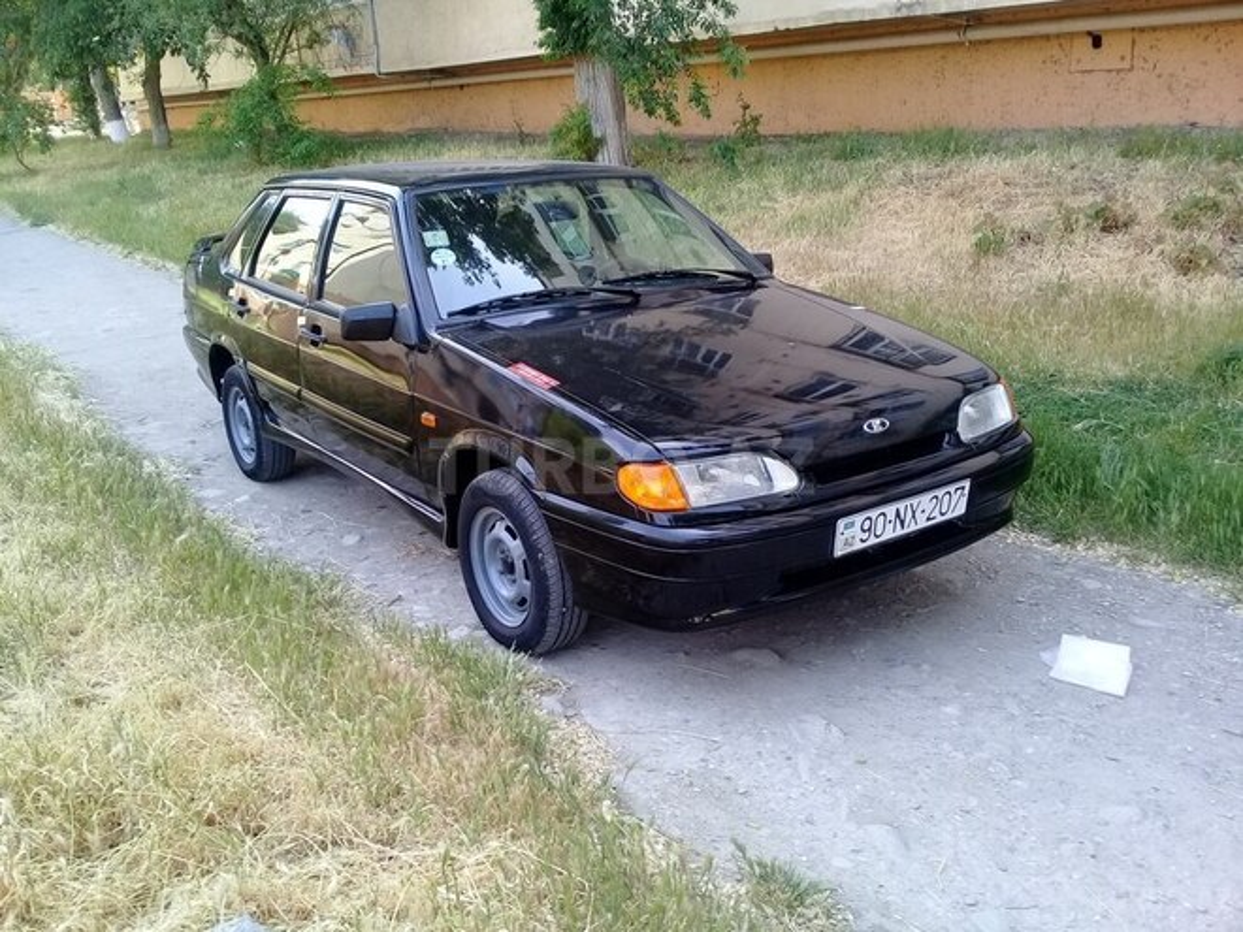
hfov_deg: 58.4
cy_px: 466
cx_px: 622
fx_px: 1113
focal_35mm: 31
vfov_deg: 45.4
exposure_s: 1/106
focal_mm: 3.3
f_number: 2.2
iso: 50
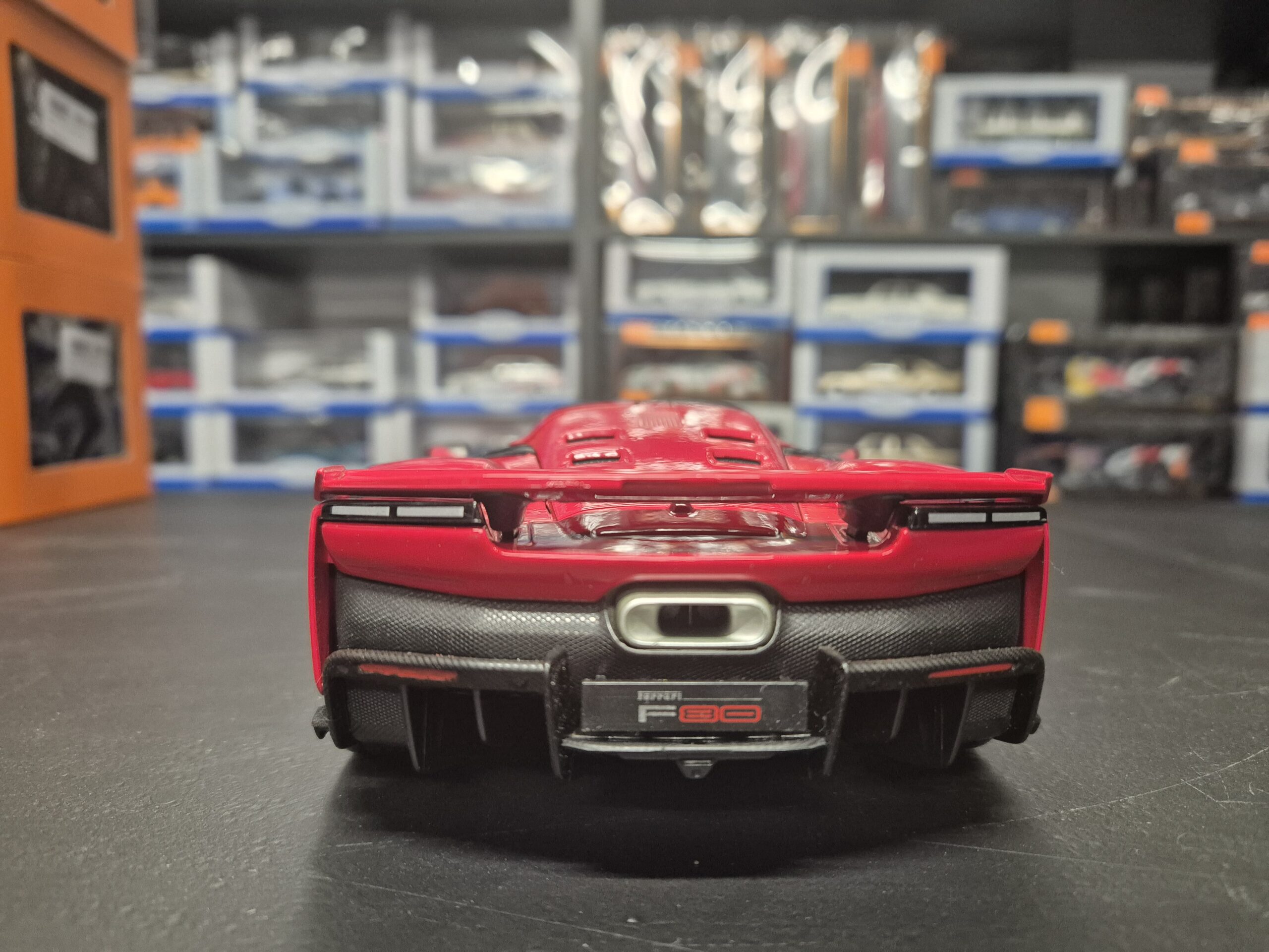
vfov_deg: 58.9
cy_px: 476
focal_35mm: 23
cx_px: 634
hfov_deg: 73.9
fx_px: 843
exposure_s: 1/100
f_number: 1.8
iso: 1000
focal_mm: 5.4
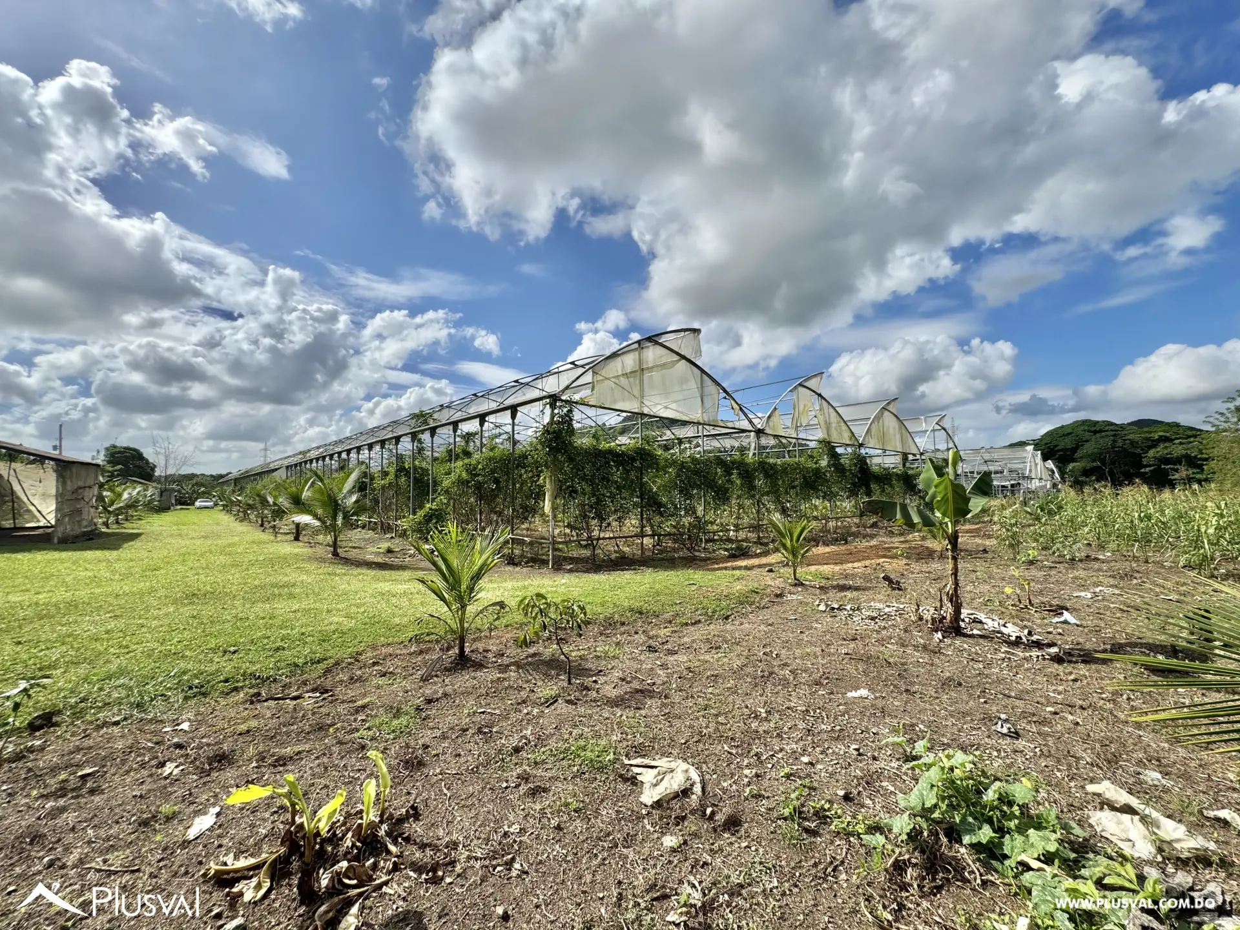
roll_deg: -0.9
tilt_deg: +1.6
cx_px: 620
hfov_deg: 102.1
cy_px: 465
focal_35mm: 14
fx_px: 502
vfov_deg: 85.7
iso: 50
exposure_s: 1/2985
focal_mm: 2.22
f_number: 2.2
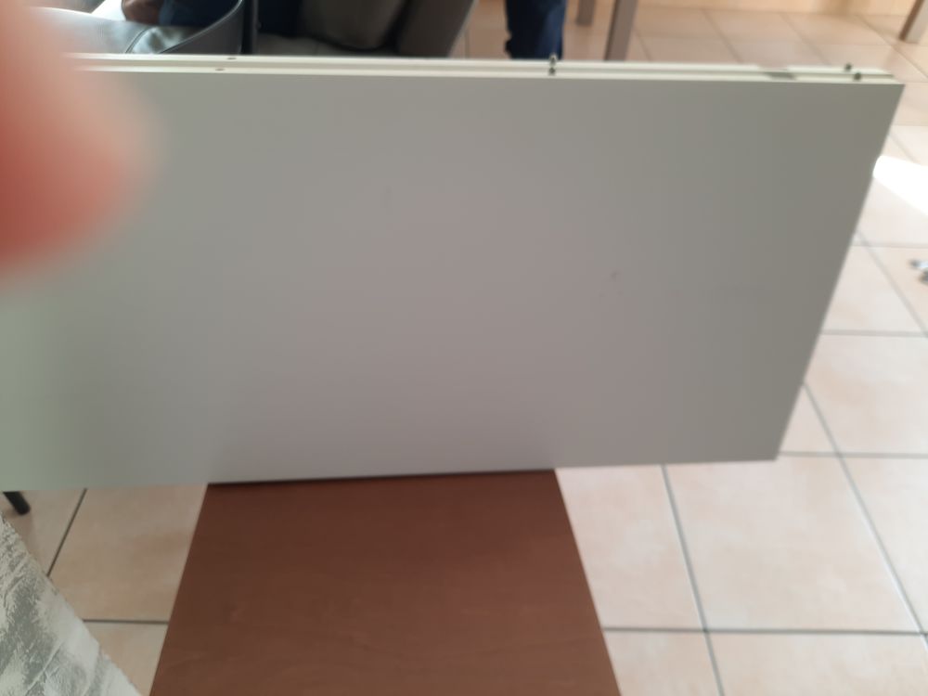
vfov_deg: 54.9
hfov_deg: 69.4
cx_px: 464
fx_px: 670
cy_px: 348
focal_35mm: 25
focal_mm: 4.6
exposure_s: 1/50
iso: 50
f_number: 2
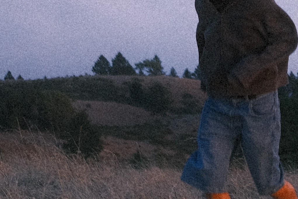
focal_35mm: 251
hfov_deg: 8.1
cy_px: -131
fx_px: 2078
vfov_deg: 5.4
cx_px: 435
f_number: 2.8
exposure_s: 1/180
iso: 800
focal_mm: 27
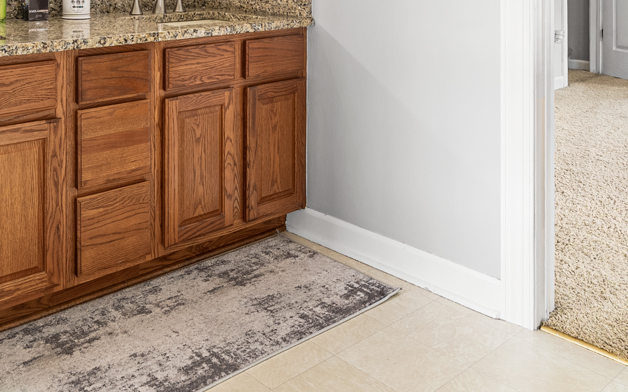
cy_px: -49
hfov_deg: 49.2
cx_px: 146
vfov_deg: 29.9
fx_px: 650
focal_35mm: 38
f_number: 9
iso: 400
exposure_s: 1.6
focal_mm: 16
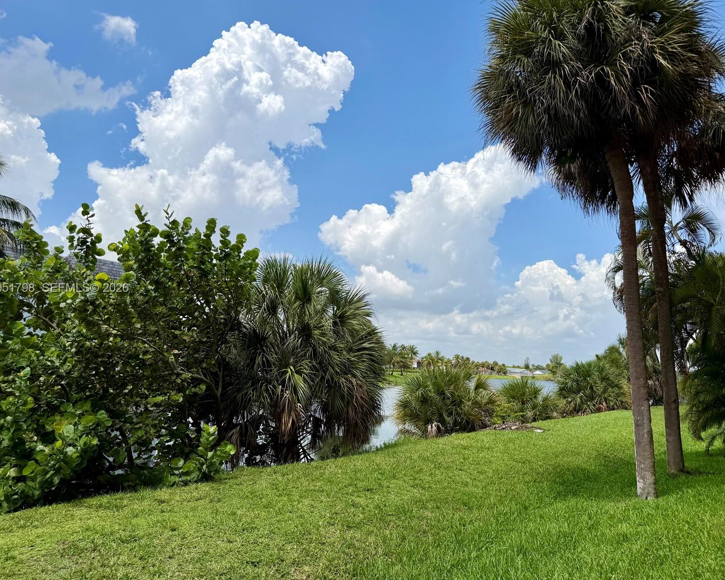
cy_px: 289
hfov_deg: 66.0
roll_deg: -2.8
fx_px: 558
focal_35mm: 26
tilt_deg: +8.9
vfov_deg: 54.9
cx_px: 375
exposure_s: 1/7353
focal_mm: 6.76
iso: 80
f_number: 1.78
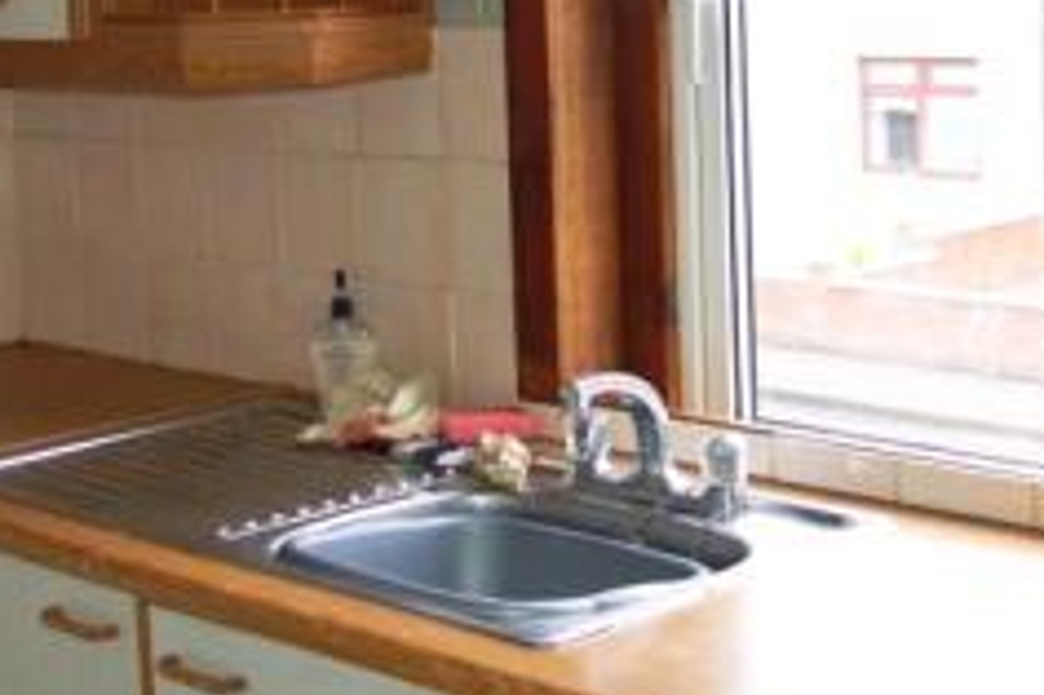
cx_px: 438
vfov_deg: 18.0
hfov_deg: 27.0
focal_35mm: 75
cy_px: 164
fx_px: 2173
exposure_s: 1/250
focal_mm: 18
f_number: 3.5
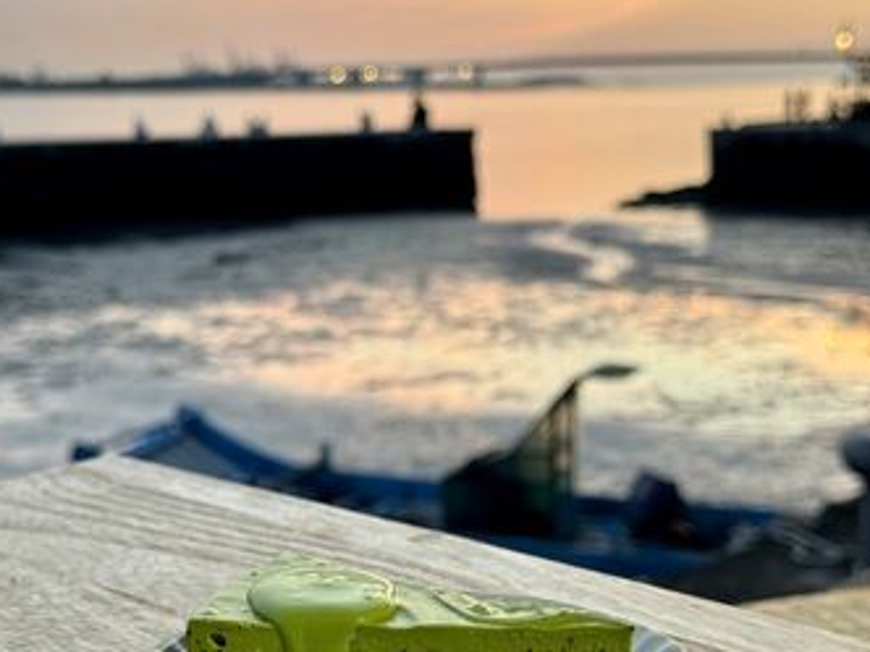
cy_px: 361
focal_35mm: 65
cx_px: 430
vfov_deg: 22.6
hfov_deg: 29.8
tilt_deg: -8.9
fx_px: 1634
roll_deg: +0.1
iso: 125
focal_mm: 6.76
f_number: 1.78
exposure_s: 1/60
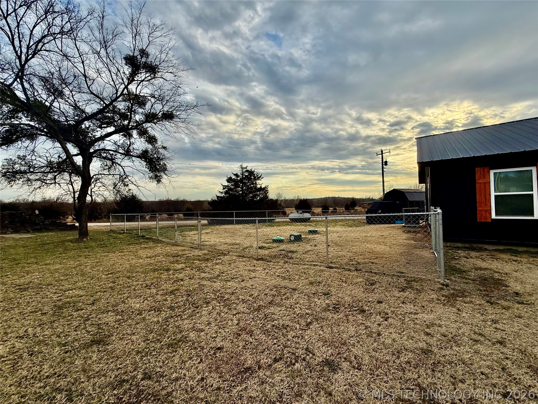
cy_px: 202
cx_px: 269
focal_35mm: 14
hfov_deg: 102.1
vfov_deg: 85.7
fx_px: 218
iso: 50
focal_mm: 2.22
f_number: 2.2
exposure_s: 1/1368
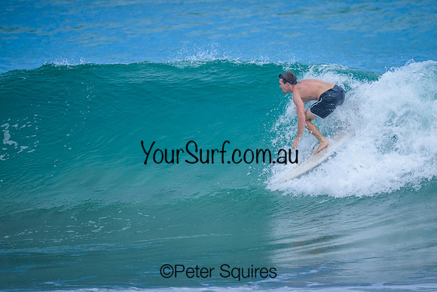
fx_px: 13344
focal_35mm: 1099
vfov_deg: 1.3
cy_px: 100
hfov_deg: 1.9
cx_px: 276
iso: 800
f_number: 6.3
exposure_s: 1/3200
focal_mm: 800
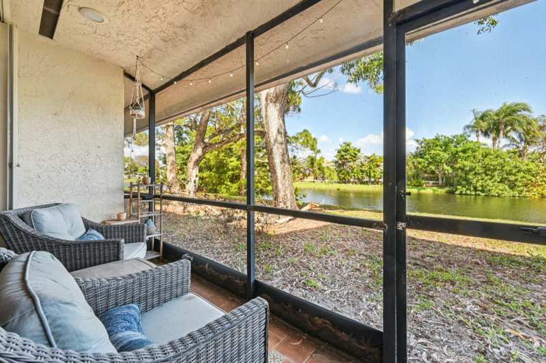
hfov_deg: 104.3
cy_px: 182
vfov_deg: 81.1
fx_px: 212
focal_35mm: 14
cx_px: 273
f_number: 11
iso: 2000
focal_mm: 14
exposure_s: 1/320
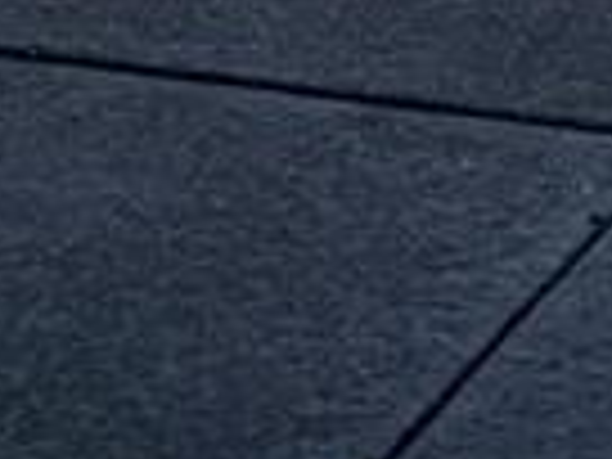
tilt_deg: +0.7
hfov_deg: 10.0
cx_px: 612
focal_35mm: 196
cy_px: -1138
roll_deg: -0.1
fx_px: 3465
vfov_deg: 6.6
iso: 800
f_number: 1.6
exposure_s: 1/9
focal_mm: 5.96
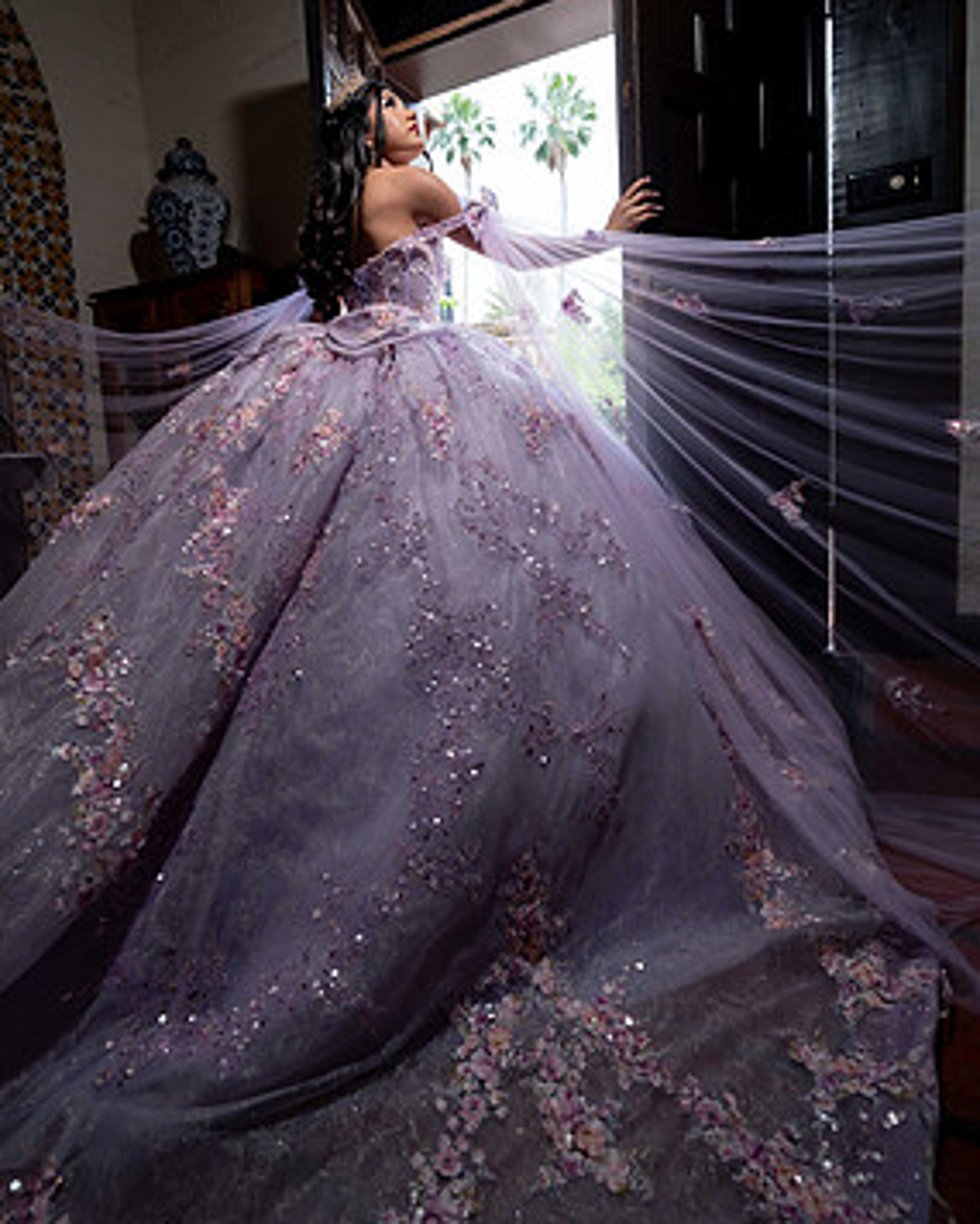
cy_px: 519
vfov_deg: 82.7
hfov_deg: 70.9
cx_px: 478
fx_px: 689
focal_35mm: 19
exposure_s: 1/1250
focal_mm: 16
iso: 800
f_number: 2.8
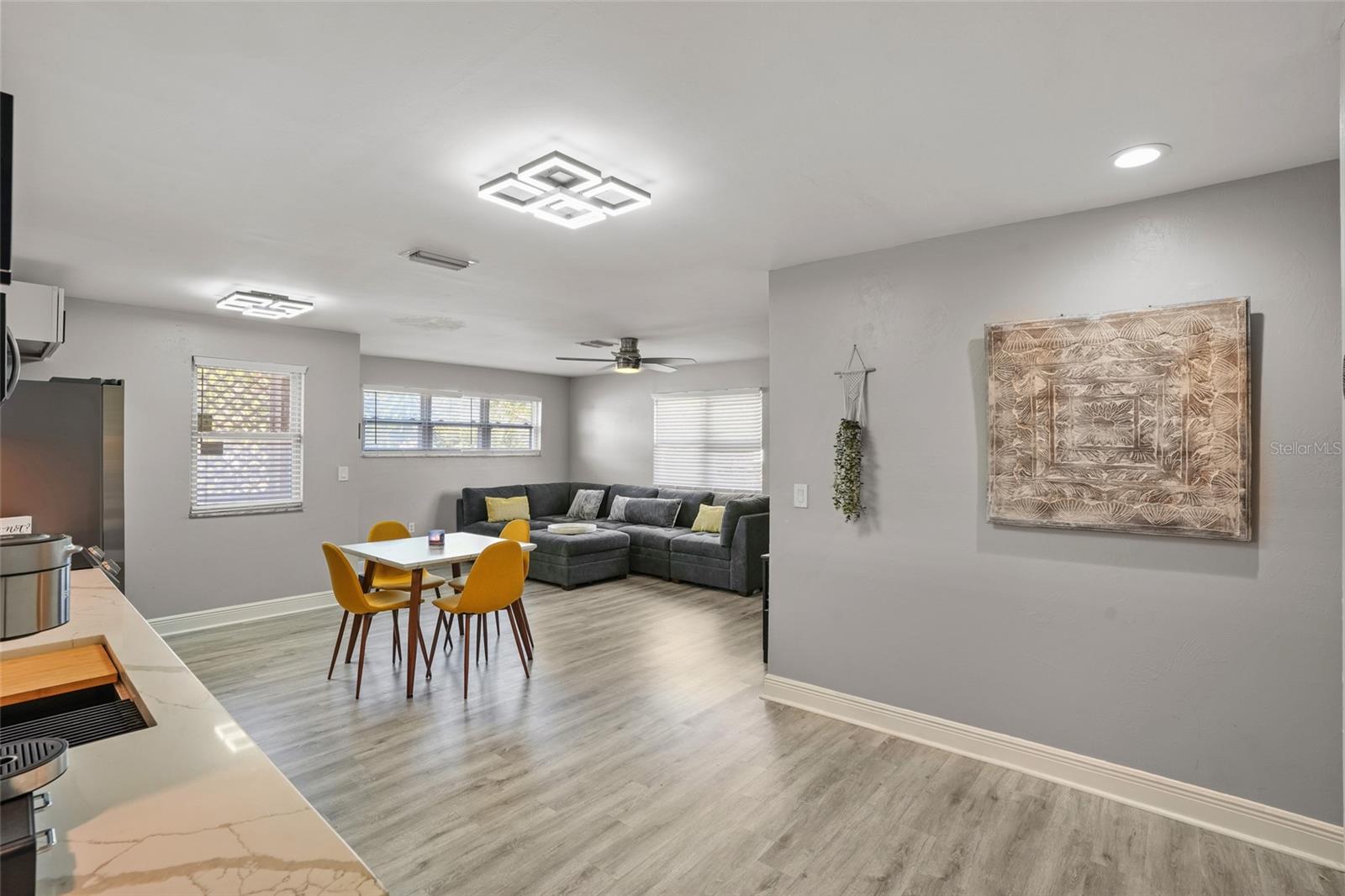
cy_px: 448
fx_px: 598
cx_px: 672
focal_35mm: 16
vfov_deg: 73.7
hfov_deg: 96.7
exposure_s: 1/15
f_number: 9
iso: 400
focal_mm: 16
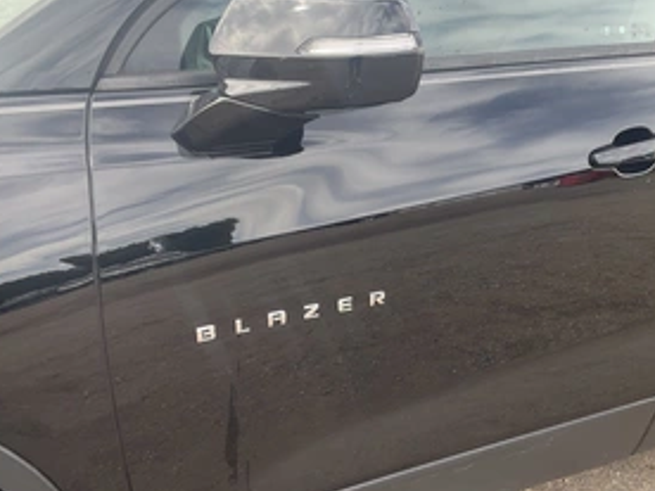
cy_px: 275
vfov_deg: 34.3
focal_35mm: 42
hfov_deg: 44.7
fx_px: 795
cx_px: 363
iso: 20
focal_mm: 3
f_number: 1.8
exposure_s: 1/188
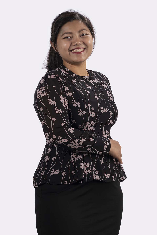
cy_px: 118
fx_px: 687
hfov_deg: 13.0
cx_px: 78
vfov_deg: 19.5
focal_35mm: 105
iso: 100
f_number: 9
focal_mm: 105
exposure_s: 1/250
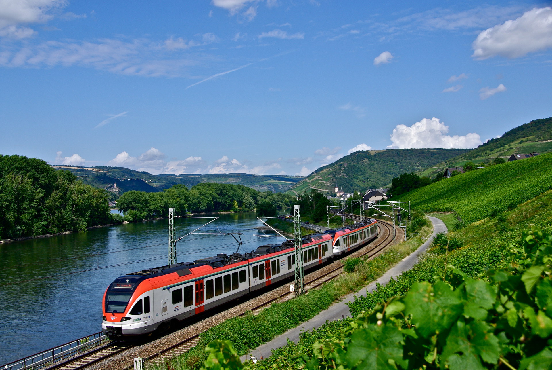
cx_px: 276
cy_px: 185
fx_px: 660
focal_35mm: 43
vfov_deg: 31.3
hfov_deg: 45.4
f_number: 8
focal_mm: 29.38
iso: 100
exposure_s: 1/350
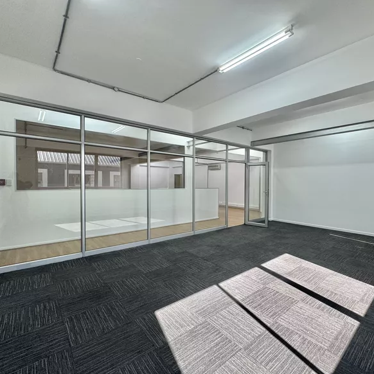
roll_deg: -0.7
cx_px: 236
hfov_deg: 82.2
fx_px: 208
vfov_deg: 84.0
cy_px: 188
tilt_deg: -2.4
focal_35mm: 17
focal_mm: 2.22
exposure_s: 1/100
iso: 80
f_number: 2.2
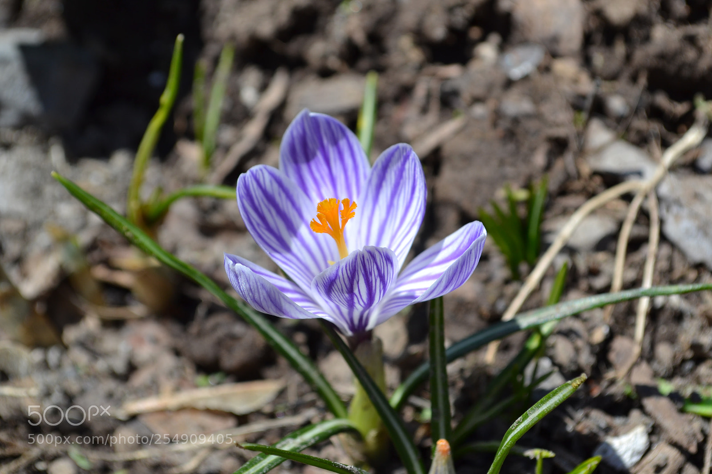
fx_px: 1542
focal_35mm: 78
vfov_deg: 17.5
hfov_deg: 26.0
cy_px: 237
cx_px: 356
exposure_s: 1/250
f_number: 8
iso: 100
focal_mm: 52
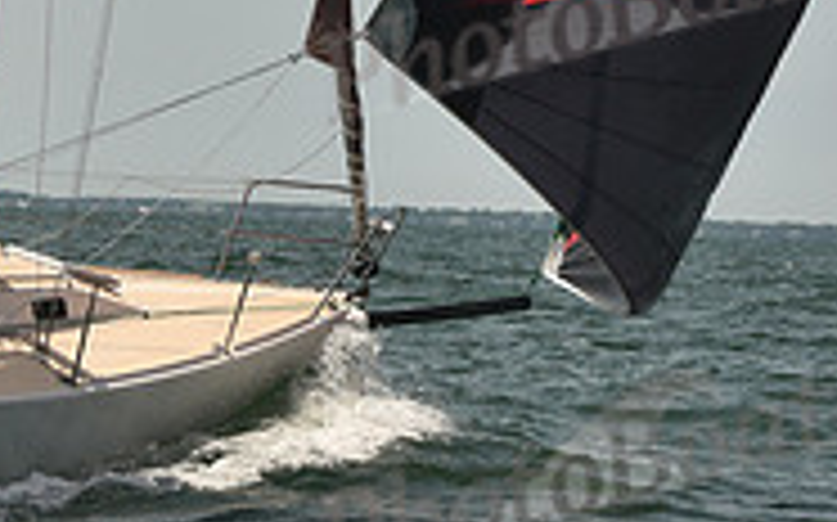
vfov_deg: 5.8
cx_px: 90
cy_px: -164
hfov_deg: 9.4
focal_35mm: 223
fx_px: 5084
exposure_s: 1/1000
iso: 320
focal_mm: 70
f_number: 8
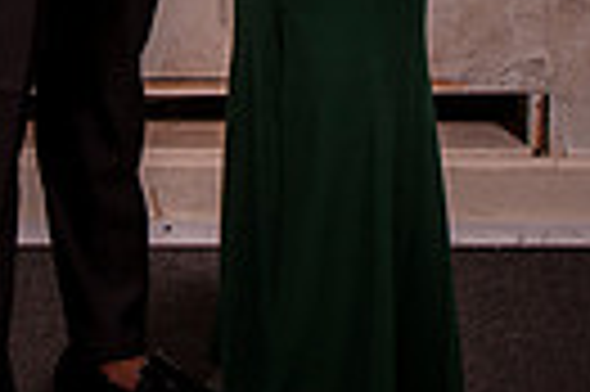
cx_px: 169
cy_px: -342
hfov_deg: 11.4
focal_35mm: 180
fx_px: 2946
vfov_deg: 7.4
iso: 200
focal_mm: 35
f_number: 14
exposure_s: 1/125
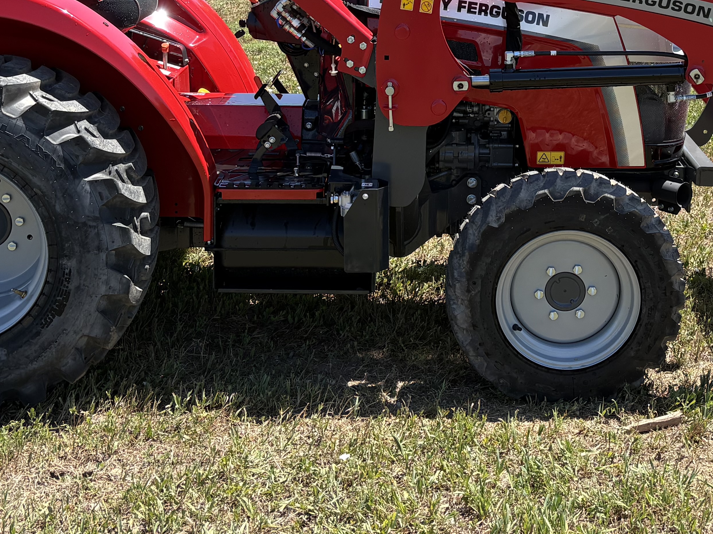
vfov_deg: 23.5
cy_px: 9
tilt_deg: -7.7
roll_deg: +0.2
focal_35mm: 60
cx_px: 434
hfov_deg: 32.1
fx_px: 1236
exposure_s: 1/1550
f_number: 1.6
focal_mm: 5.96
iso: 64
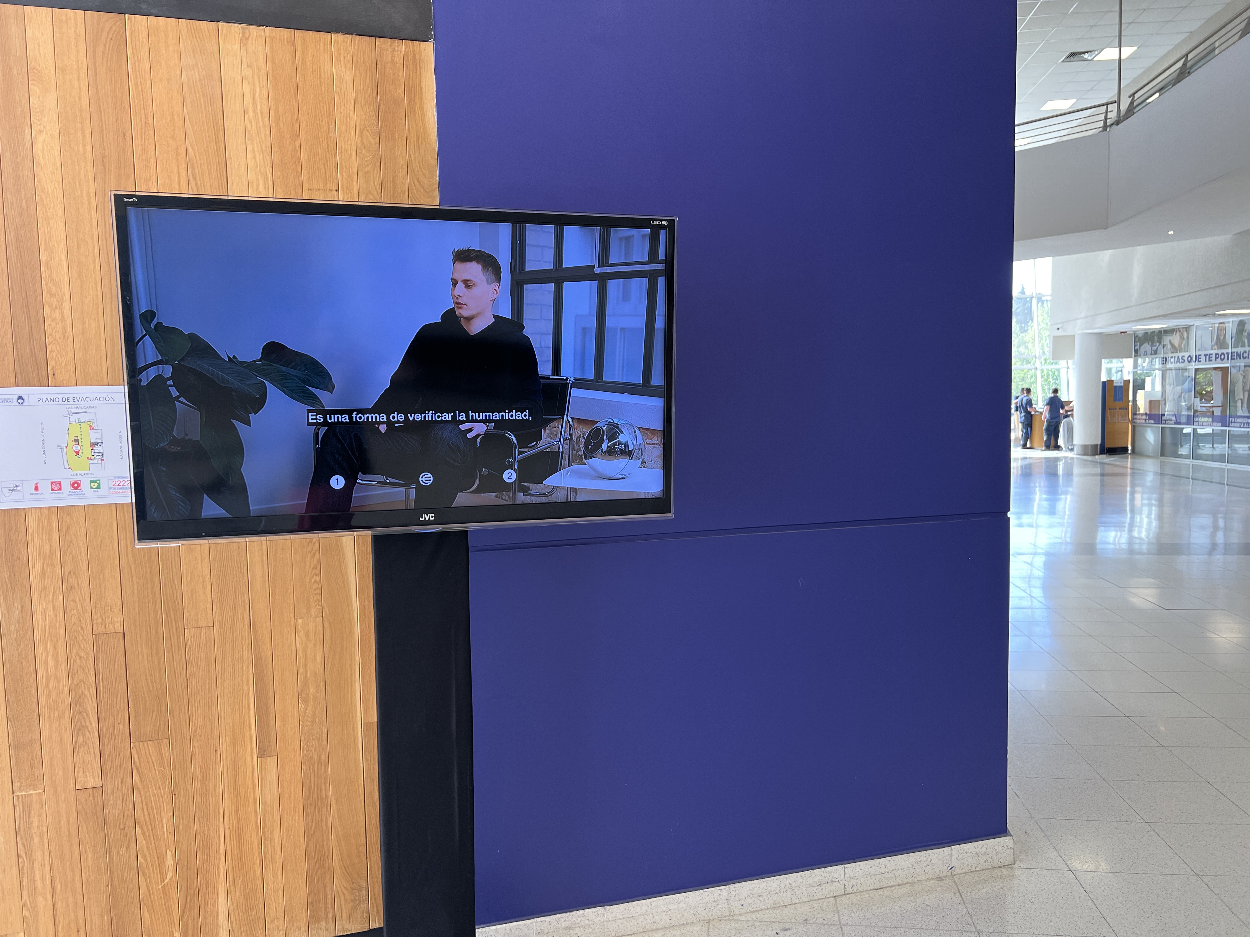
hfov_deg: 67.3
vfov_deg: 53.1
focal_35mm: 26
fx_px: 939
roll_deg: +1.8
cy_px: 468
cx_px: 625
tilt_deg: -5.3
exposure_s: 1/121
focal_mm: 5.7
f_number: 1.5
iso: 125
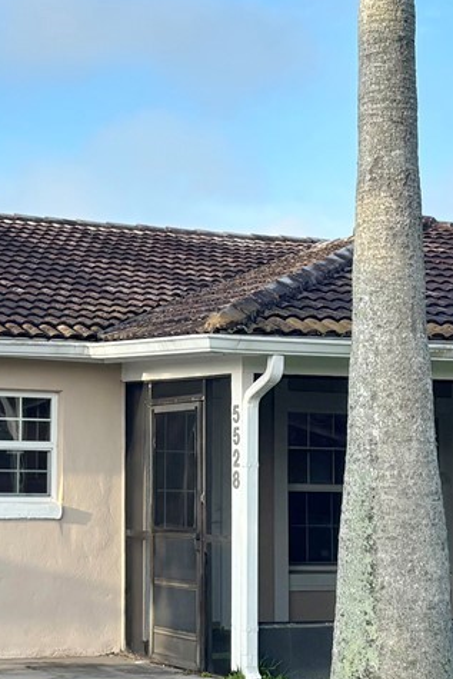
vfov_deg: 22.4
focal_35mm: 91
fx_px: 1716
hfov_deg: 15.0
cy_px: 339
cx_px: 120
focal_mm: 5.96
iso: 50
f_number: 1.6
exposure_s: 1/1399
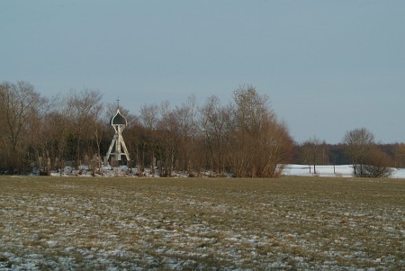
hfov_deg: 18.9
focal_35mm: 108
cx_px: 202
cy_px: 136
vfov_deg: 12.7
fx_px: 1216
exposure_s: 1/250
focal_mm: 72
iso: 200
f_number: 6.7
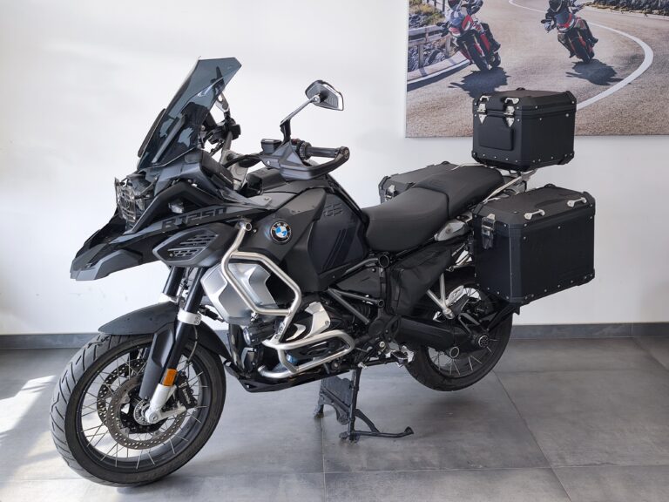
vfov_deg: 38.7
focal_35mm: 37
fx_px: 715
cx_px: 334
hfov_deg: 50.1
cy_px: 251
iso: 50
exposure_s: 1/116
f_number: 1.6
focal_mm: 6.57
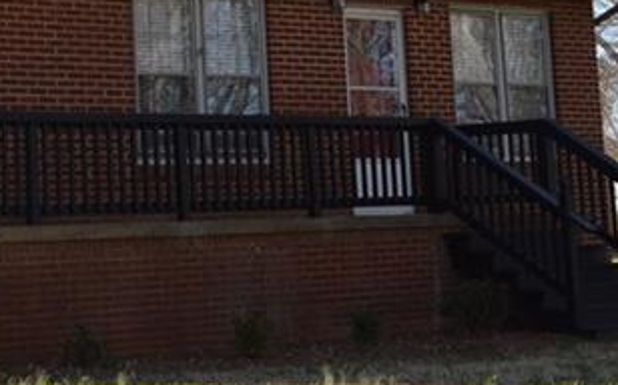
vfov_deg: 10.4
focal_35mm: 122
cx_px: 106
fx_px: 2053
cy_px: -162
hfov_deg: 17.0
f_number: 6.3
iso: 100
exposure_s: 1/200
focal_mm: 24
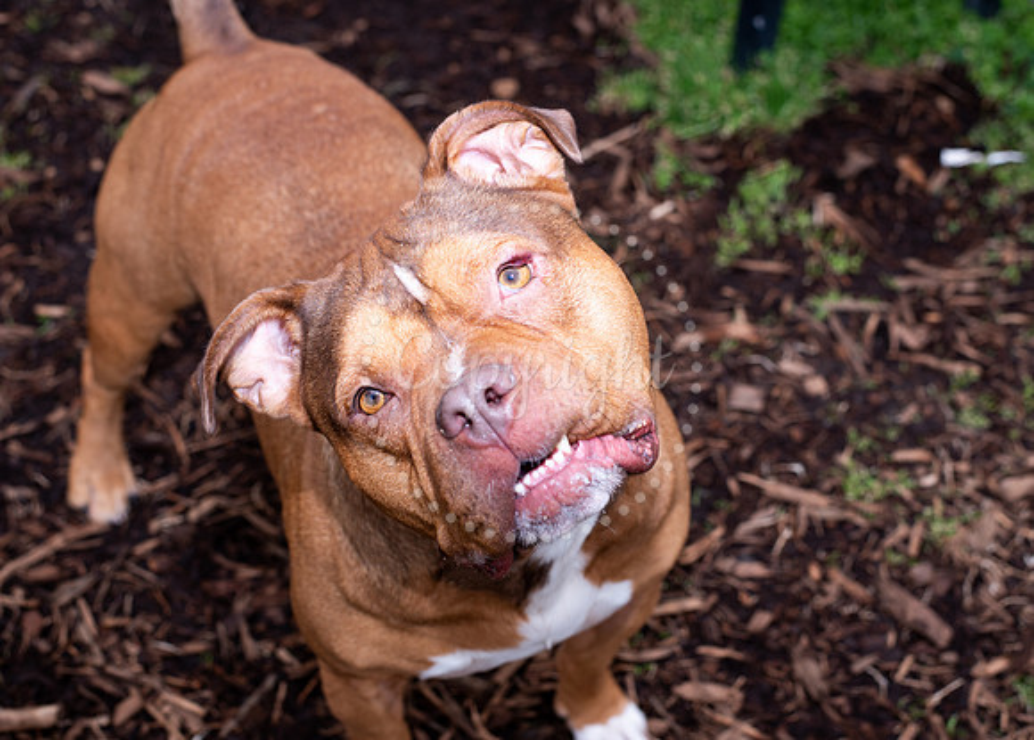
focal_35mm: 52
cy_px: 370
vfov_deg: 27.0
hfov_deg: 37.1
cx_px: 555
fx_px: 1541
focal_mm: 50
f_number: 5.6
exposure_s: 1/200
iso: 100
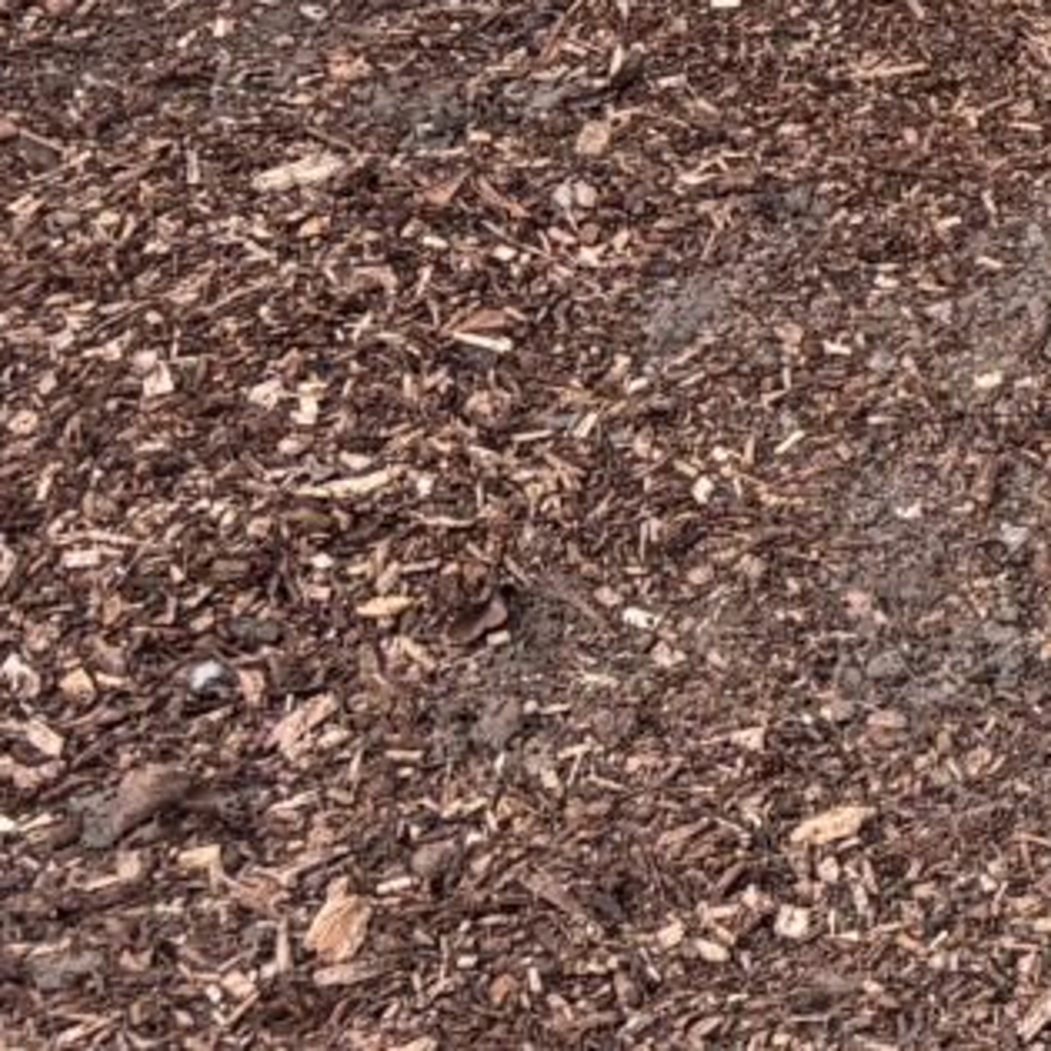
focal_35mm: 187
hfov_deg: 8.4
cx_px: 2643
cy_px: -867
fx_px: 6424
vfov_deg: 8.9
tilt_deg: -15.2
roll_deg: -0.8
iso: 50
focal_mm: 5.96
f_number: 1.6
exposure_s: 1/742
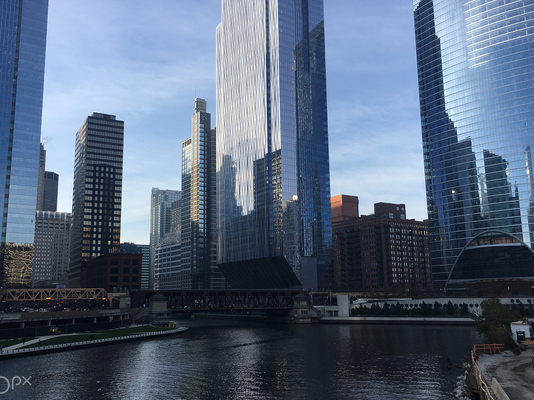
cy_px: 202
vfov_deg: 41.8
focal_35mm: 34
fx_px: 525
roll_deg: +0.1
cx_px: 247
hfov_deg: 53.9
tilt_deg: +10.5
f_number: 2.2
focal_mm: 4.15
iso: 25
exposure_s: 1/793
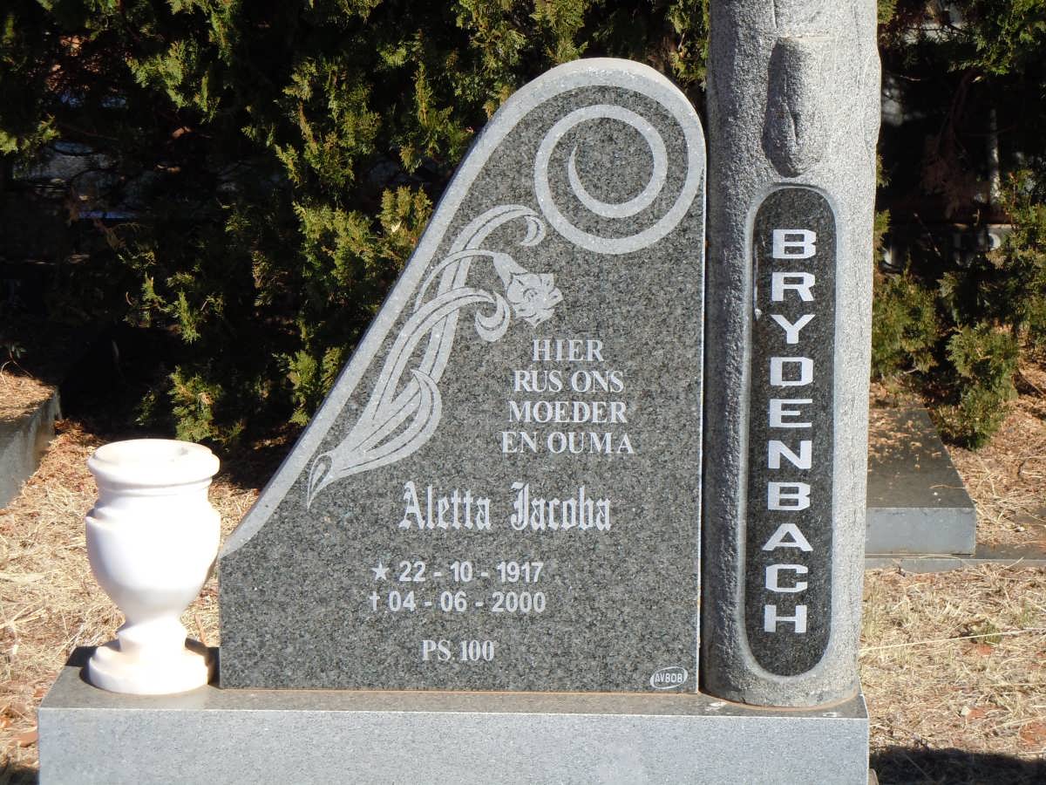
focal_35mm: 102
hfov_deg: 19.3
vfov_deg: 14.5
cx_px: 523
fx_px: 3082
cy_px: 392
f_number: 4.5
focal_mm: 18.3
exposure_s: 1/800
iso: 200
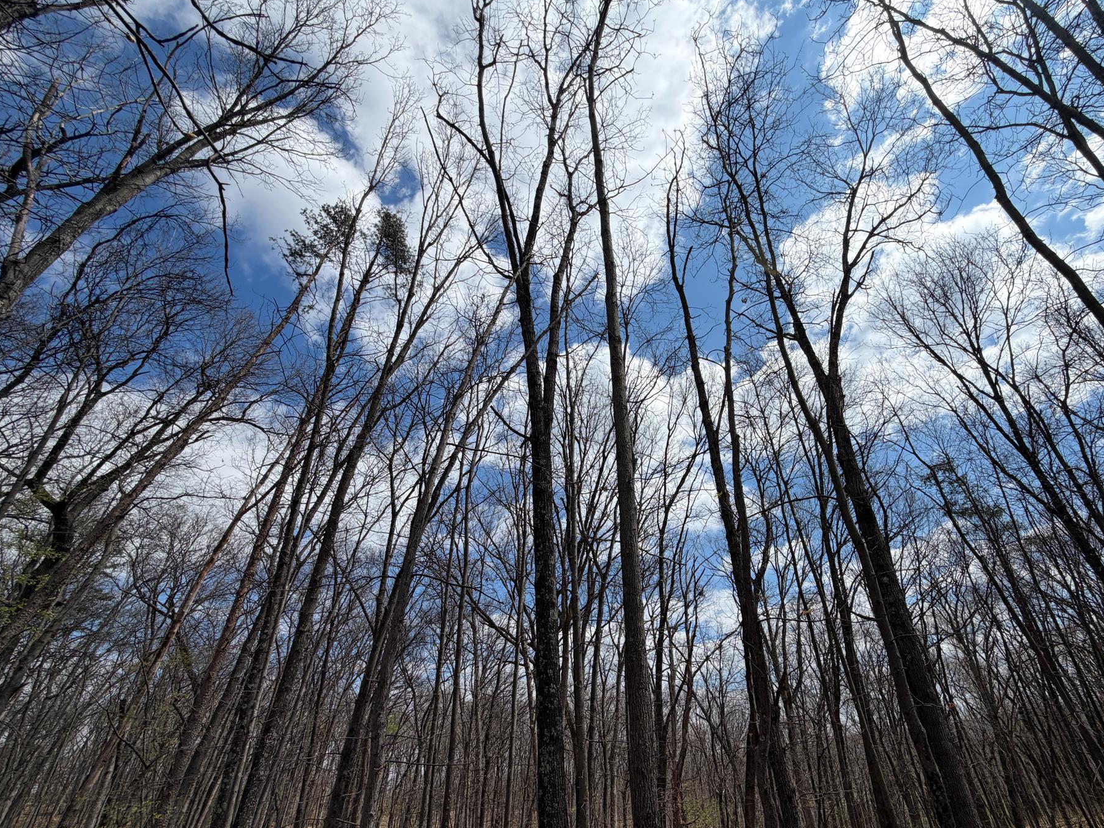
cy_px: 465
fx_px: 510
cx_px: 619
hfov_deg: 94.0
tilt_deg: +31.7
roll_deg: +6.1
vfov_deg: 77.8
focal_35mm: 16
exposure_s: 1/1464
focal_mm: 2.22
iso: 20
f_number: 2.2
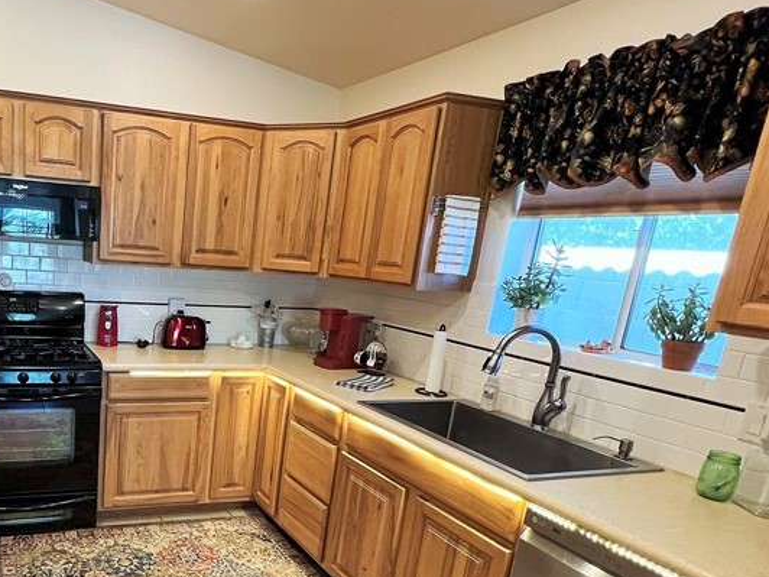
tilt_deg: -14.2
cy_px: 401
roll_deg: -3.6
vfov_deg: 53.4
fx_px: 555
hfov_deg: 64.1
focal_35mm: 25
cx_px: 168
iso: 250
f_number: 1.8
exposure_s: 1/60
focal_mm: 1.57
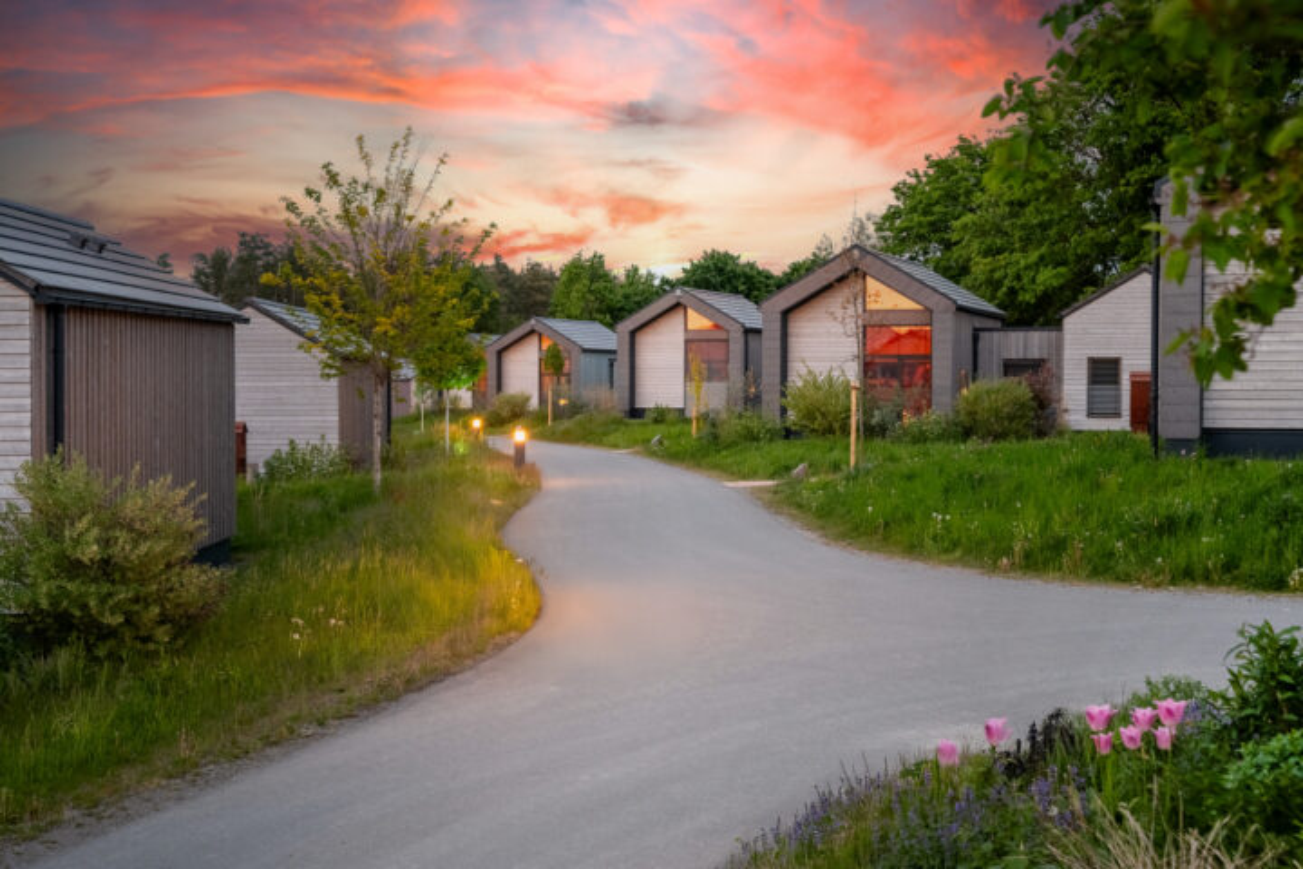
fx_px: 1737
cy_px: 434
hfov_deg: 41.1
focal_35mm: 48
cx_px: 652
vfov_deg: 28.1
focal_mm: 48
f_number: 5
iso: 3200
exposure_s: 1/800
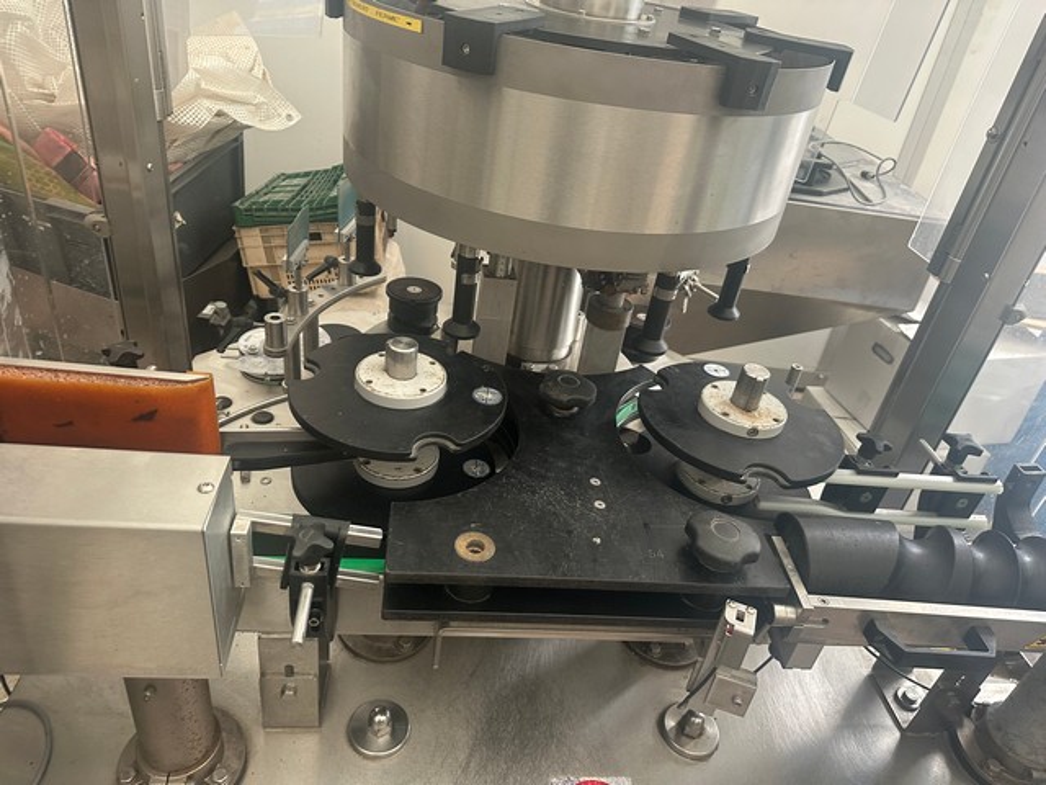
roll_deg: -9.8
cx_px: 523
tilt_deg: -34.5
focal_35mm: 24
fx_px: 725
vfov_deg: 56.8
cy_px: 392
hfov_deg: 71.6
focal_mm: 6.86
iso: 200
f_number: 1.78
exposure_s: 1/121
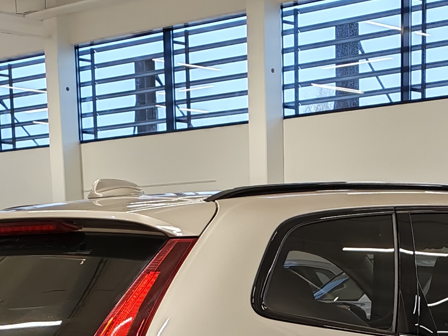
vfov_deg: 13.4
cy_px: 521
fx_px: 1333
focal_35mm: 103
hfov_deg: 19.0
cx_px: 321
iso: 400
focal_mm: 6.12
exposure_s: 1/100
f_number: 1.9
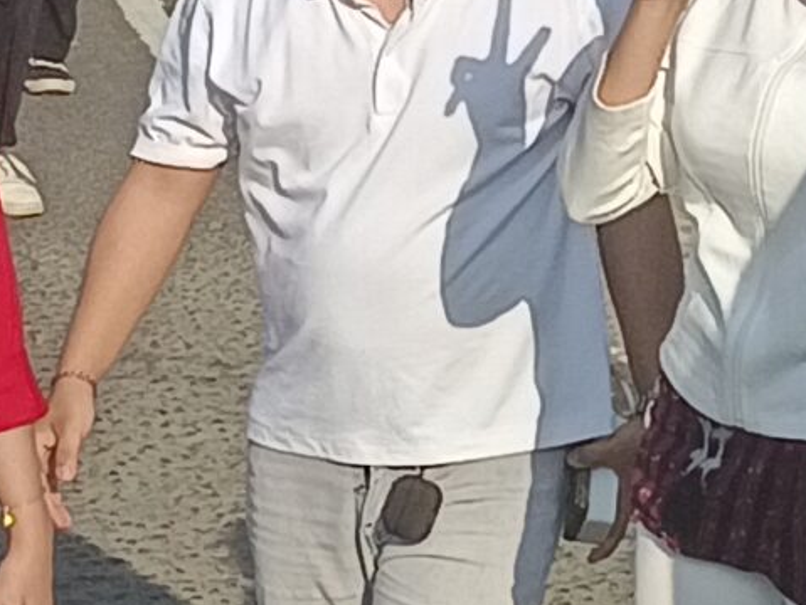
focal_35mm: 267
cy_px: 116
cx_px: 527
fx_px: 6222
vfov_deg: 5.6
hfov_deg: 7.4
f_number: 1.79
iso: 101
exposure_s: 1/654
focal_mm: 4.84
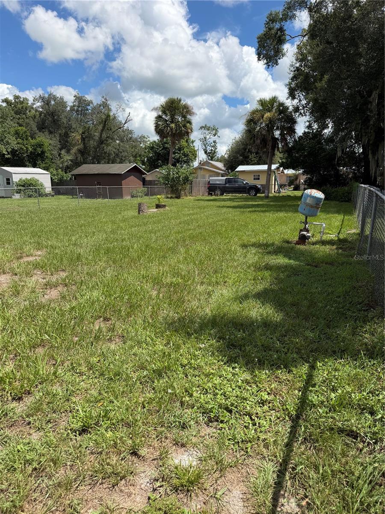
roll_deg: -0.1
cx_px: 192
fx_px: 356
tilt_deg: -10.5
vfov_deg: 71.6
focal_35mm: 24
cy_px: 257
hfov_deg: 56.8
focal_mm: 6.76
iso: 80
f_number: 1.78
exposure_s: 1/4167
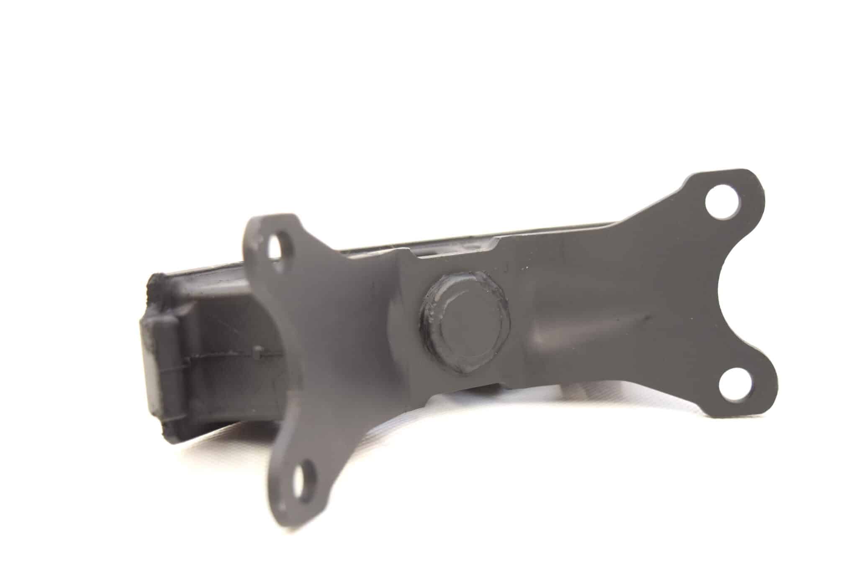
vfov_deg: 25.8
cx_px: 429
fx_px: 1252
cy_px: 286
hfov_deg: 37.8
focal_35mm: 52
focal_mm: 35
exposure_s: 1/100
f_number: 4.8
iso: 400
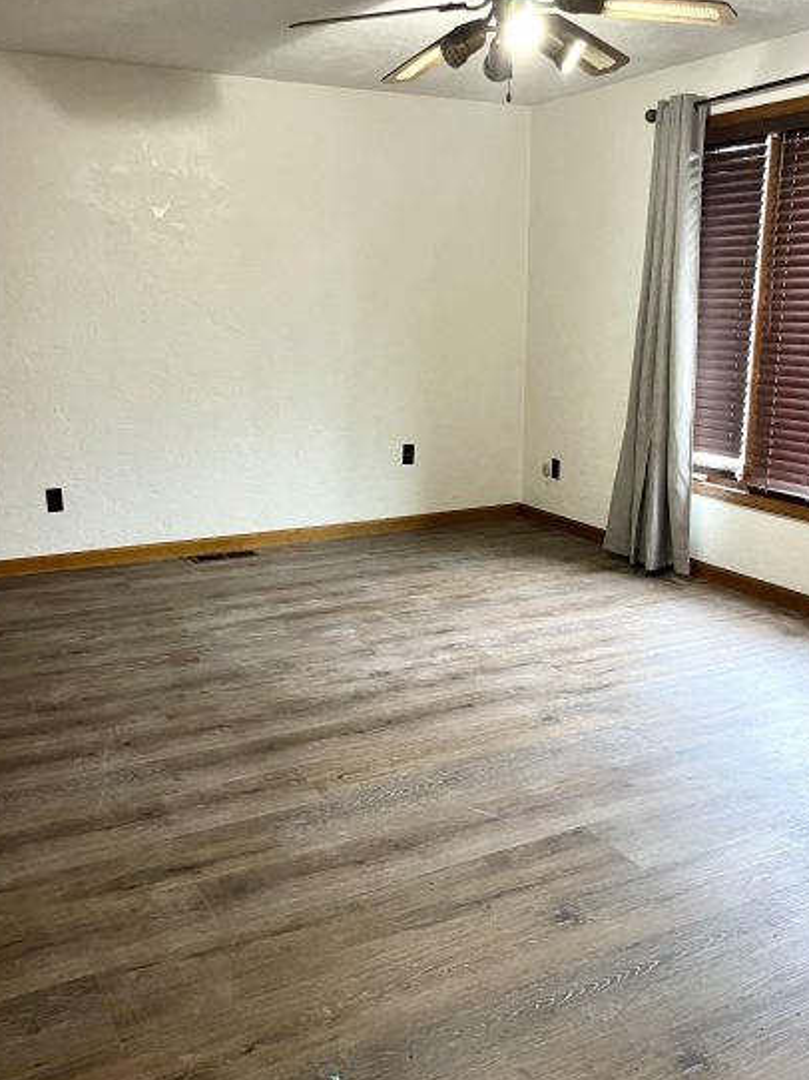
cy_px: 541
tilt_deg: -15.3
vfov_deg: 56.8
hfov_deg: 44.1
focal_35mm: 32
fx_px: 998
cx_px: 440
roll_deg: -0.8
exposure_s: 1/60
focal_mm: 5.1
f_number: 1.6
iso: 200
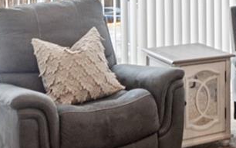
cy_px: -91
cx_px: 285
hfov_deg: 23.6
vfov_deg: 14.8
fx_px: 514
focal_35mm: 80
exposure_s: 1/25
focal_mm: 10
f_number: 3.5
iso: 200
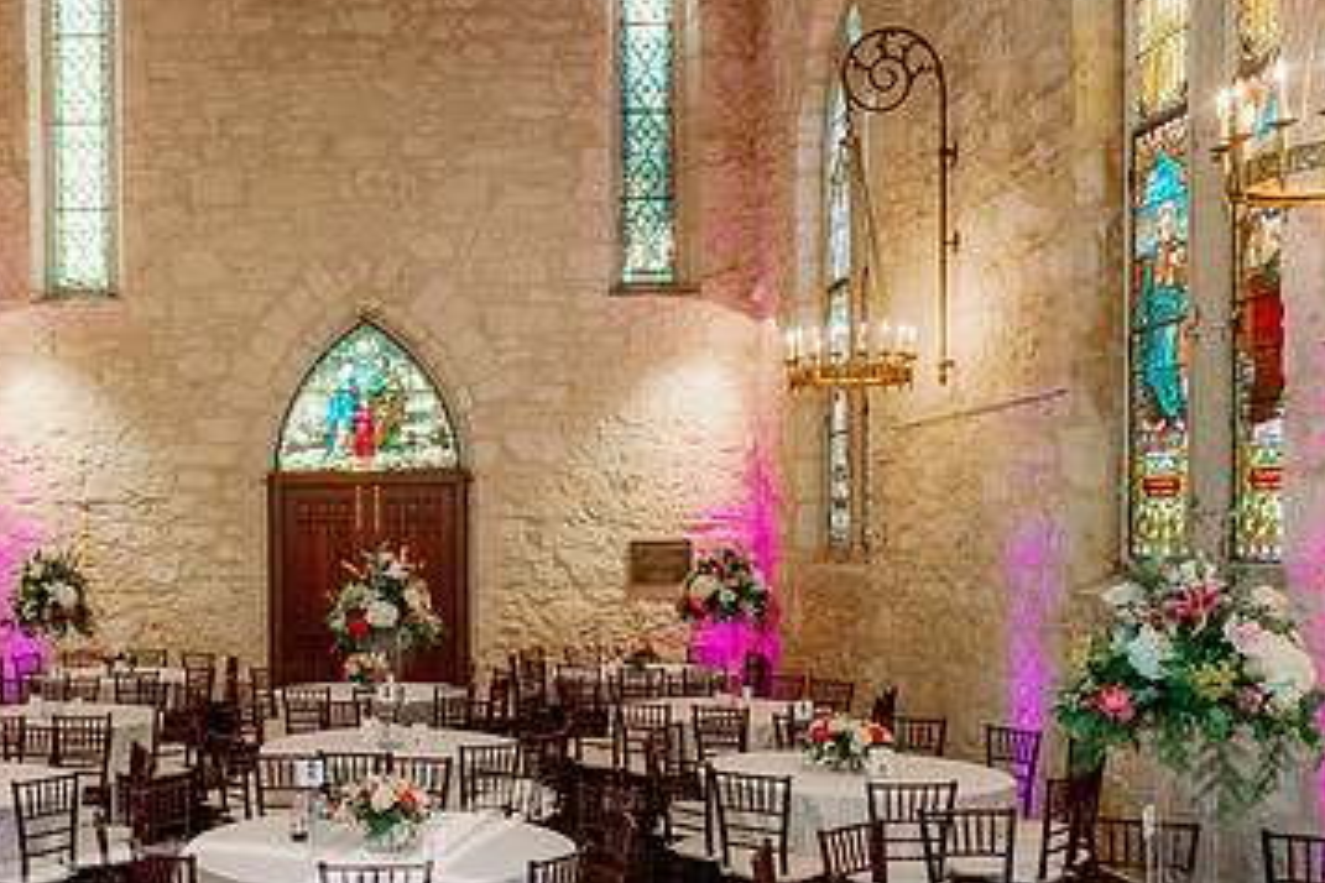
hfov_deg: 47.7
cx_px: 334
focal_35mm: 39
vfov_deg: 34.0
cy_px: 569
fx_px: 1435
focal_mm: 24
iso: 1250
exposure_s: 1/60
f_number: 5.6
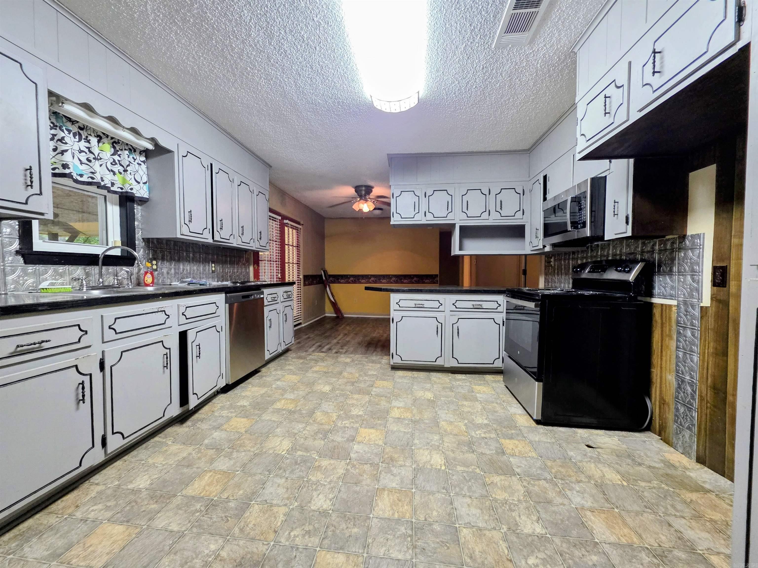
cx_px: 379
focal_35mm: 13
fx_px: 285
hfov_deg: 106.2
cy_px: 284
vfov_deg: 89.9
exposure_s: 1/60
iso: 320
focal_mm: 2.2
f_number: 1.9
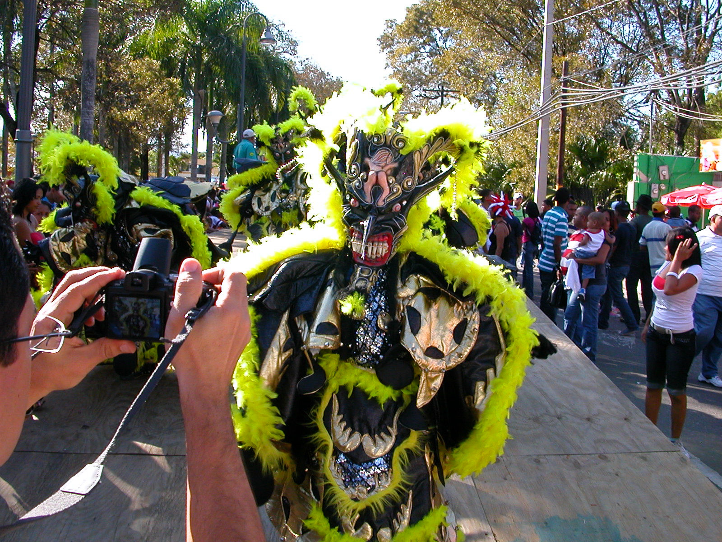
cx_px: 361
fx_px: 772
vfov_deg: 38.7
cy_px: 271
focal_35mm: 37
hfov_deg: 50.1
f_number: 4.5
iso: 100
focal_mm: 5.6
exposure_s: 1/164
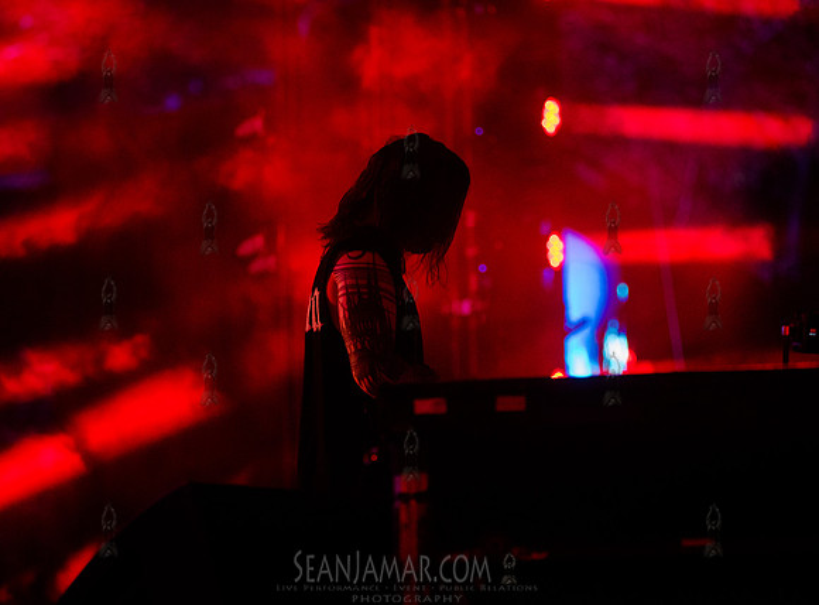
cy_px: 290
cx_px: 331
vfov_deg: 10.2
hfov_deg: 13.8
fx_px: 3390
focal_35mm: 144
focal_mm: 125
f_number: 3.2
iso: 6400
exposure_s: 1/320
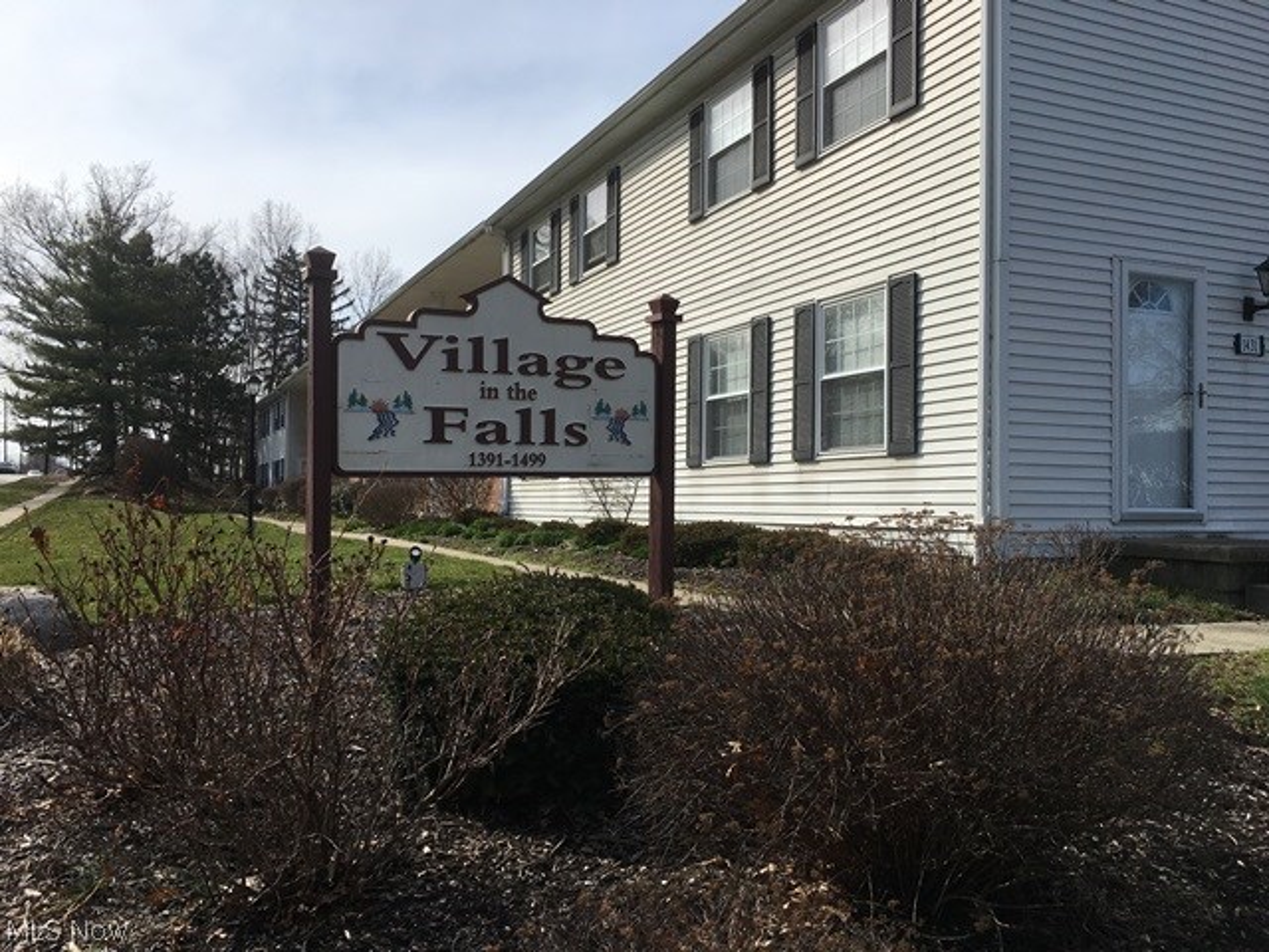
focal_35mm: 29
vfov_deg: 48.2
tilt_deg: +3.0
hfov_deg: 61.7
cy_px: 476
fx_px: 1063
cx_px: 634
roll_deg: -1.1
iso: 25
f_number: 2.2
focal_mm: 4.15
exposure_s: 1/2079
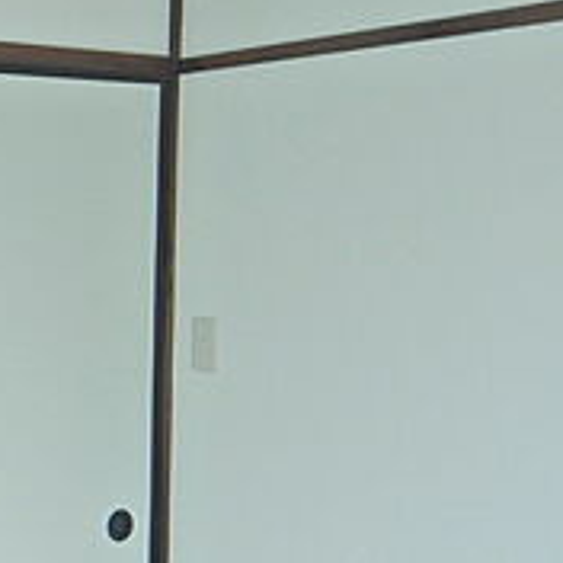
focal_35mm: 77
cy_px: 317
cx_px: -173
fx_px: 1417
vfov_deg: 22.5
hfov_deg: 20.5
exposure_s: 1/40
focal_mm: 4.3
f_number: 2.8
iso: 125
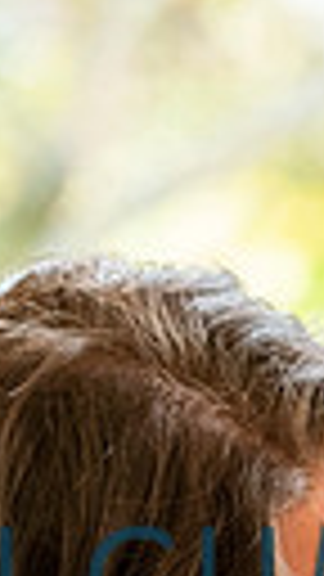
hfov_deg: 2.0
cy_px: 569
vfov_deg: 3.6
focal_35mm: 592
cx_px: 875
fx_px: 9042
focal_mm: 120
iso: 1250
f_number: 3.5
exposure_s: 1/160
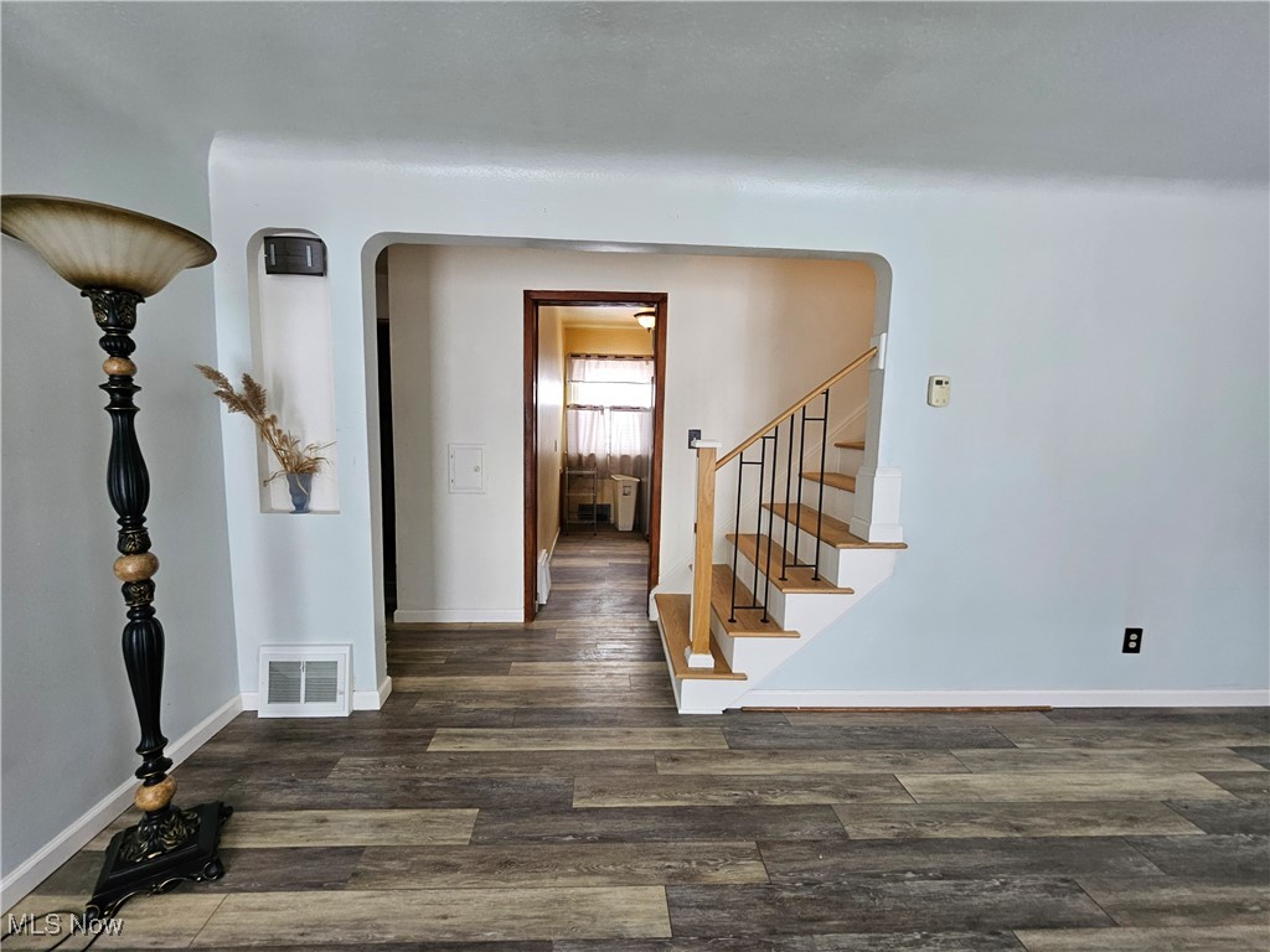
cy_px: 476
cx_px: 635
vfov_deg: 89.9
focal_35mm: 13
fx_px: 477
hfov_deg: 106.2
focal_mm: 1.74
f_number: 2.2
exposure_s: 1/60.2
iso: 125
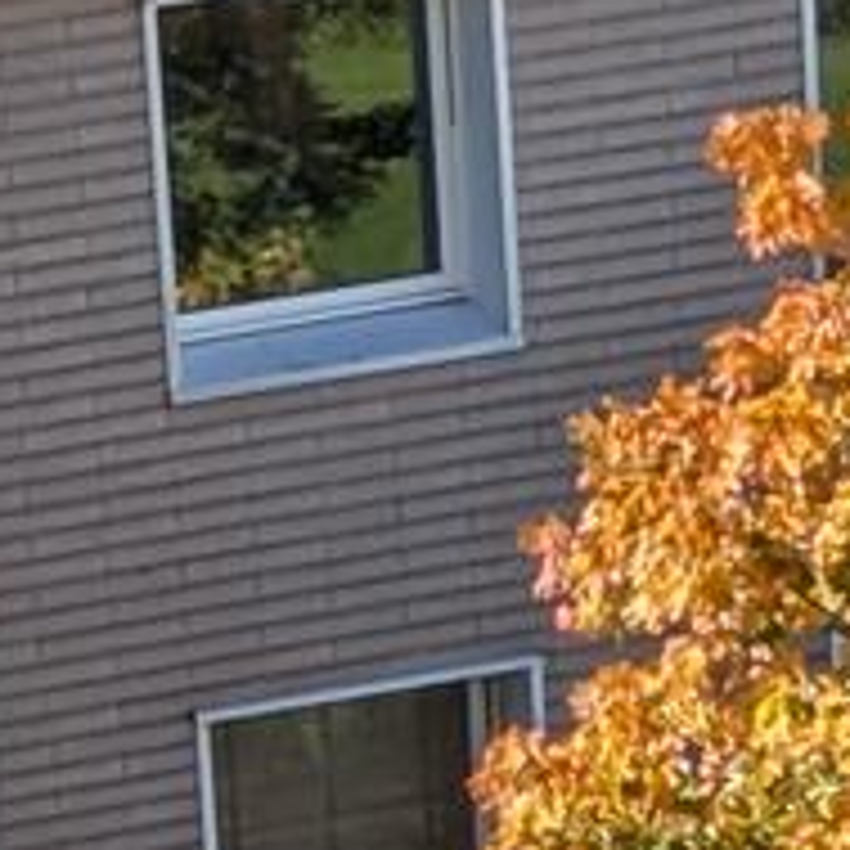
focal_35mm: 432
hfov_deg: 4.0
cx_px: 2172
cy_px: 2946
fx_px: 12001
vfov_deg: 3.9
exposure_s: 1/1406
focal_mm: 6.81
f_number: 1.85
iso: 41
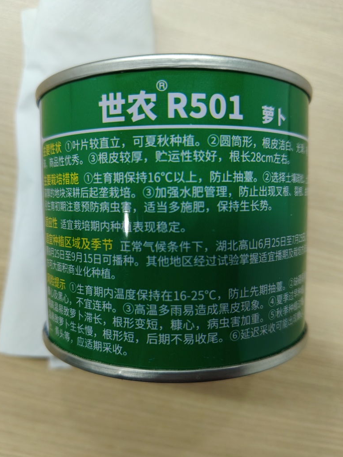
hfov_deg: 51.4
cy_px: 225
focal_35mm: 27
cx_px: 169
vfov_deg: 65.3
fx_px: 356
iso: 328
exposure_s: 1/100
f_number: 1.88
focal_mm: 4.84
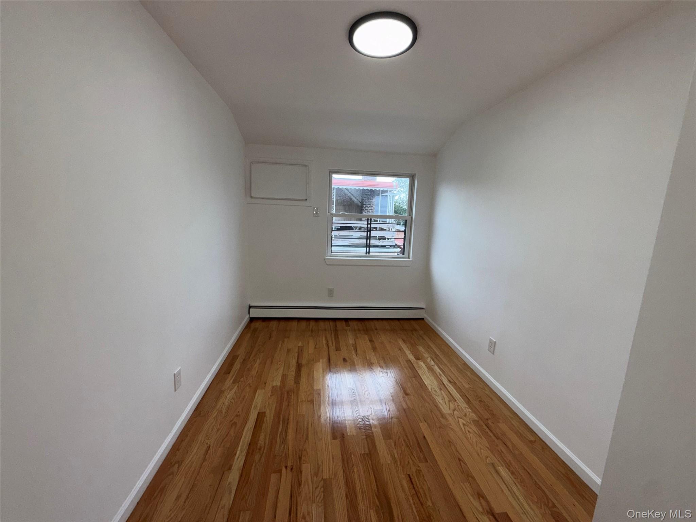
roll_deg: -2.3
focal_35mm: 14
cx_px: 348
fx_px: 281
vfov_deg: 85.7
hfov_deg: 102.1
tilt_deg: -8.8
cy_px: 261
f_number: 2.2
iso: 40
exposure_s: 1/122
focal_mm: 2.22
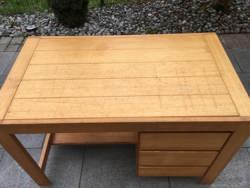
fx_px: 209
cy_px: 94
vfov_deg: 48.2
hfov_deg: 61.7
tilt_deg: -49.1
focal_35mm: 29
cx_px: 125
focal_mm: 4.15
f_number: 2.2
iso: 25
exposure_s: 1/128
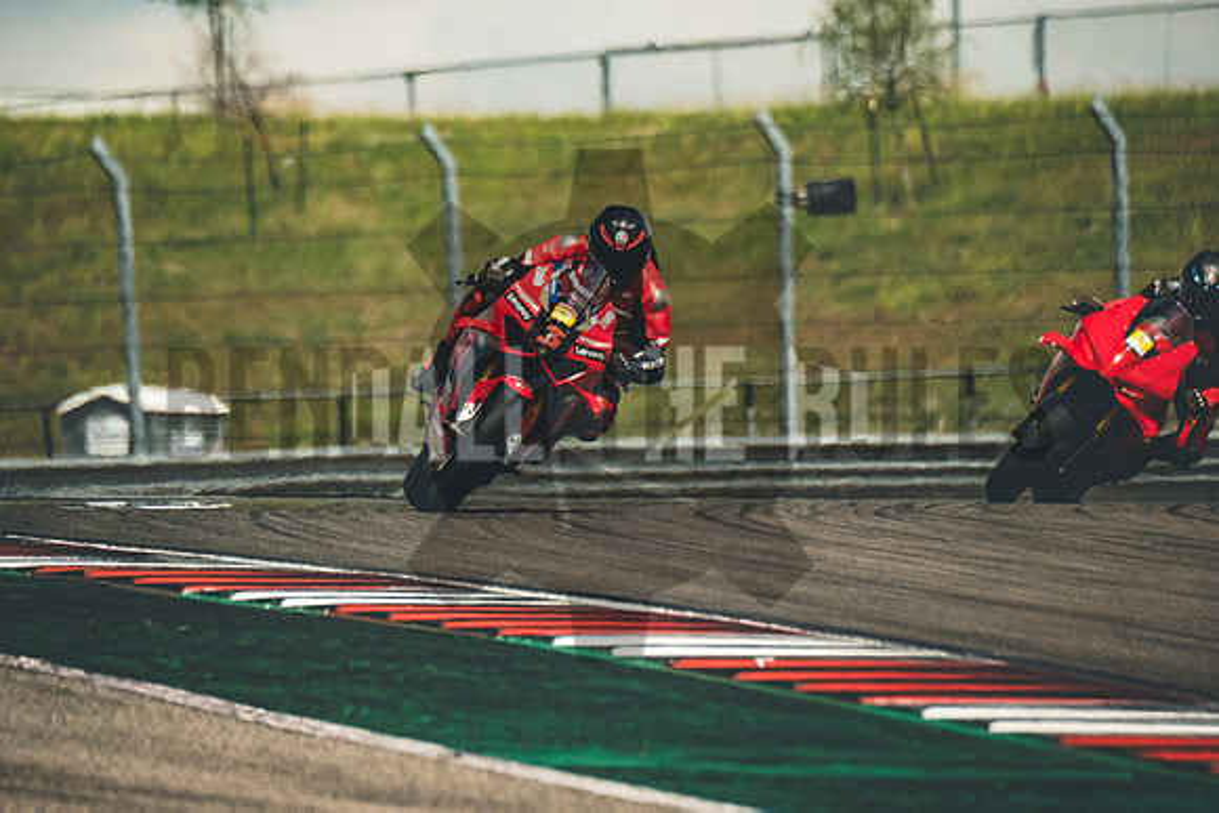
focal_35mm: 485
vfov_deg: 2.8
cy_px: 406
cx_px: 610
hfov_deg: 4.3
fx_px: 16426
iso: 800
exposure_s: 1/2500
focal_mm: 323.2
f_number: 5.4
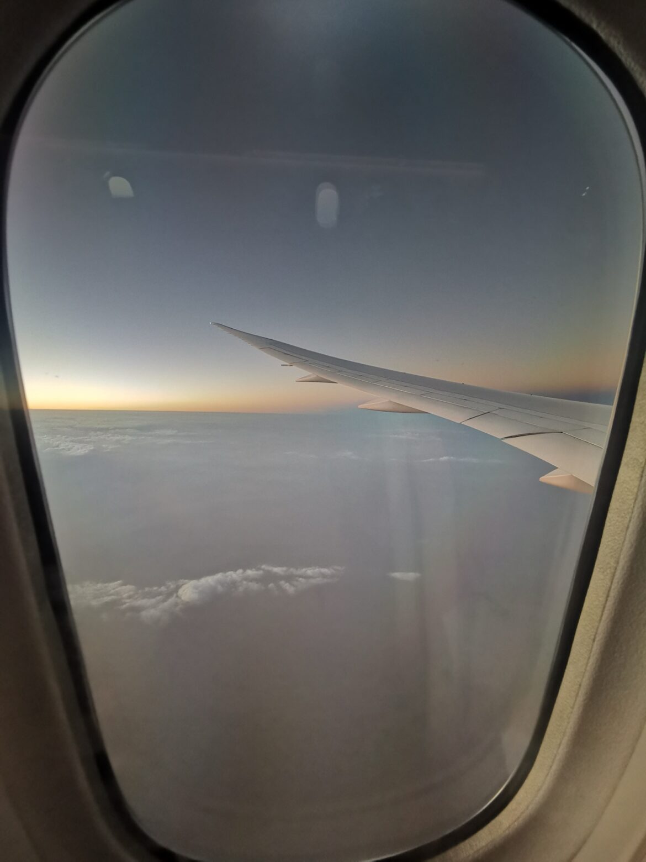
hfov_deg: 78.1
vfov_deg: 94.5
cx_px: 323
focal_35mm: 16
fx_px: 398
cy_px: 431
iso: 400
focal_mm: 2.35
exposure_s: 1/40
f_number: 2.2
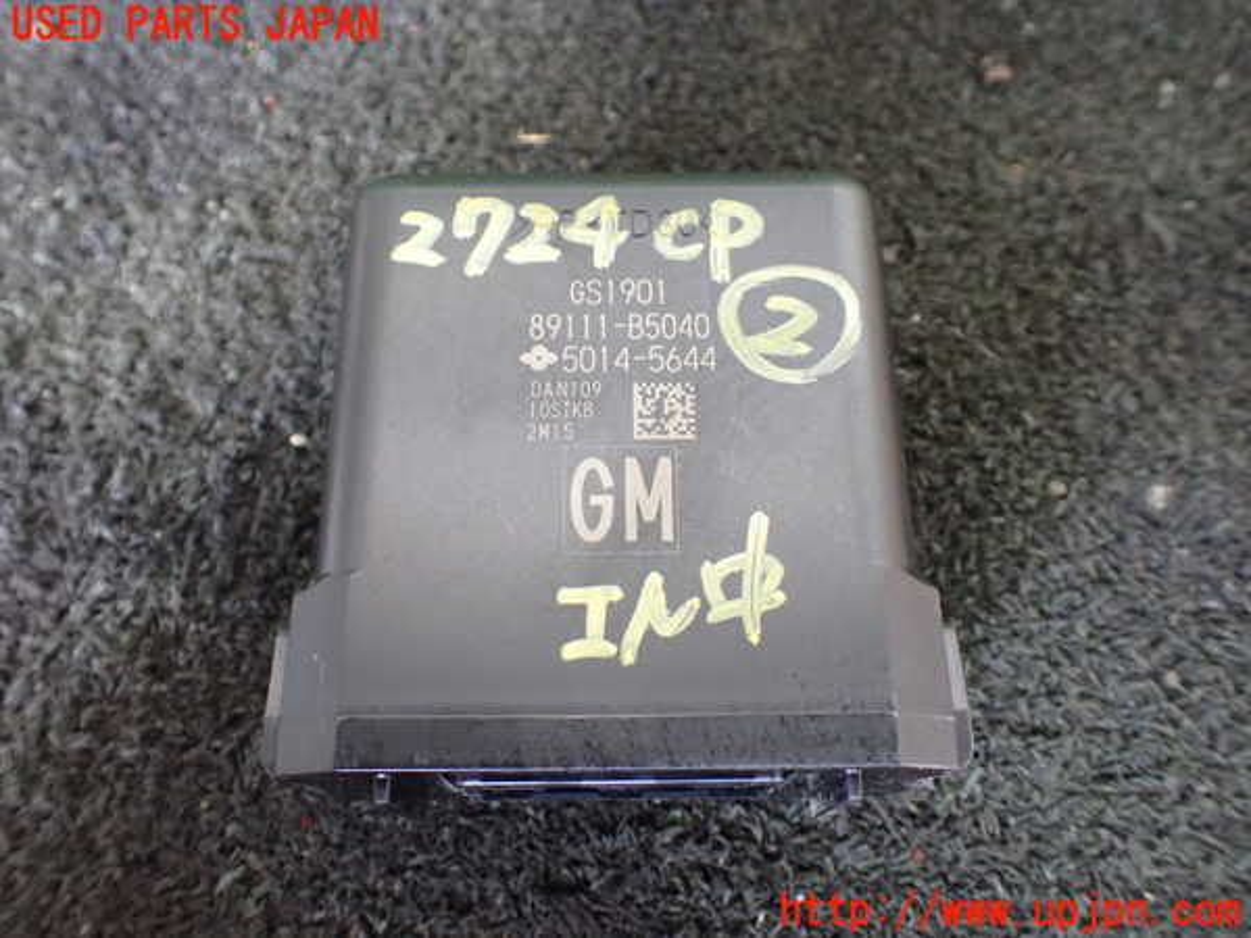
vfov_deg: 46.8
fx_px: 1084
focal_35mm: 30
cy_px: 469
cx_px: 626
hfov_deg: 60.0
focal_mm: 5.4
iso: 800
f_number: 2.3
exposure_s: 1/50
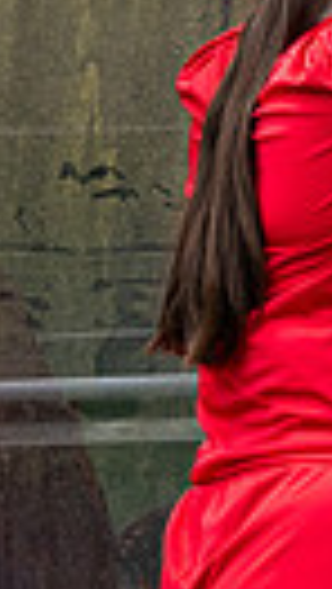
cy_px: 933
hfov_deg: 1.0
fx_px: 19375
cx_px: 1013
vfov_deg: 1.7
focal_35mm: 1242
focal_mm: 135
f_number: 3.2
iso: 200
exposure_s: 1/2000
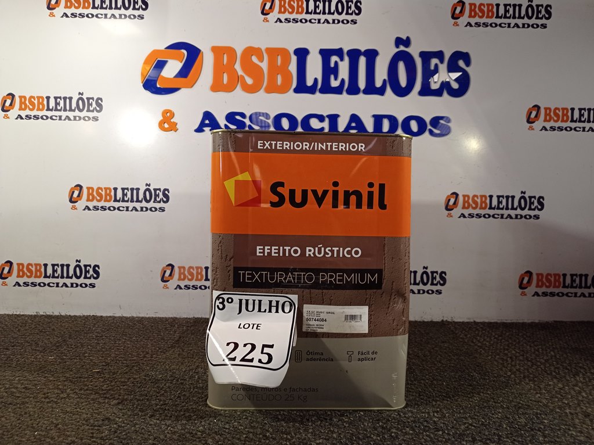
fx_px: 480
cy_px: 222
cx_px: 297
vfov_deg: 49.7
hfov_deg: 63.5
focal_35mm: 28
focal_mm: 4.7
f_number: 1.79
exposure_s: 1/120
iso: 117
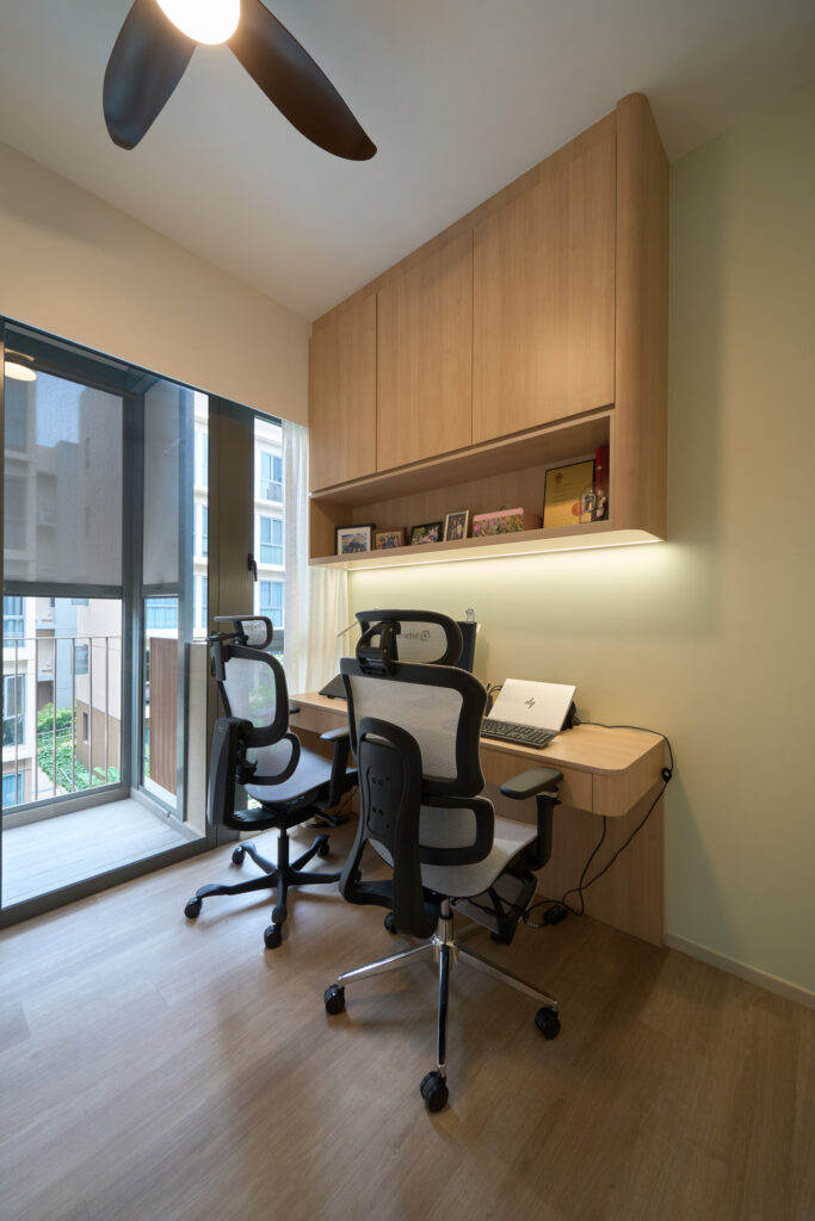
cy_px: 610
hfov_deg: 85.4
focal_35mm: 13
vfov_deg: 108.3
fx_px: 441
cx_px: 408
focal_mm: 13
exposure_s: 1/5
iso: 125
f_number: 7.1
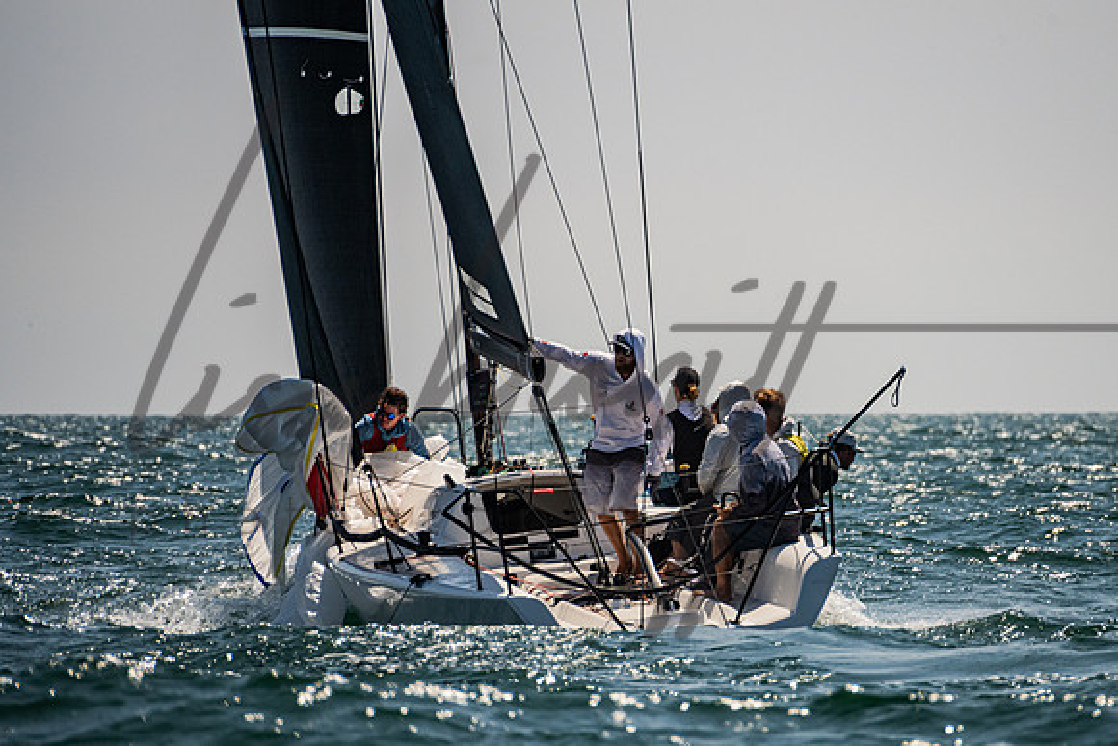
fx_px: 17031
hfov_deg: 3.8
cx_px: 713
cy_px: 324
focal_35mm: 548
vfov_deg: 2.5
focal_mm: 400
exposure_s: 1/4000
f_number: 8
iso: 500
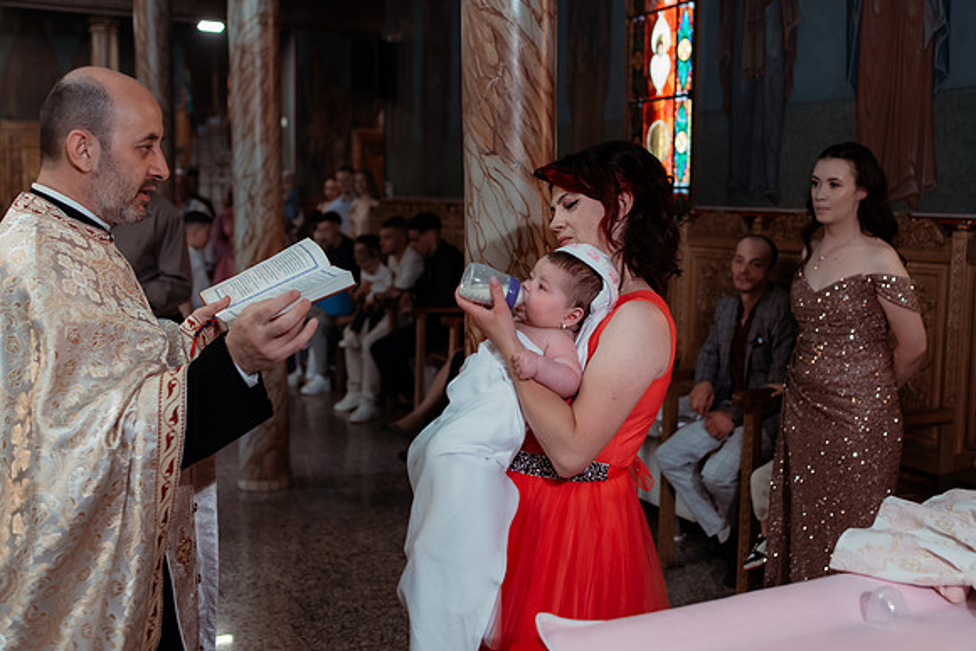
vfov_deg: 33.9
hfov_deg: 49.0
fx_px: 1070
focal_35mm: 39
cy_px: 304
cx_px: 539
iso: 1600
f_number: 2.8
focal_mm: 35
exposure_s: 1/250
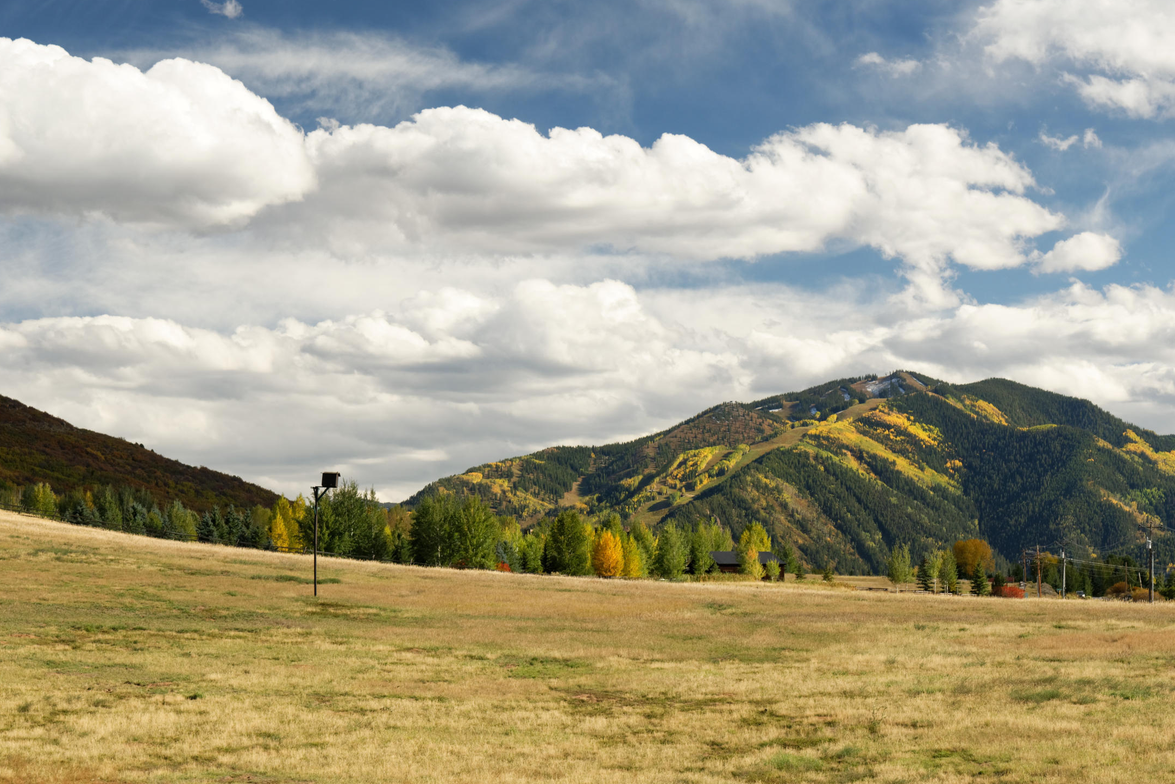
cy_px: 515
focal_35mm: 86
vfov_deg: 15.9
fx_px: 2807
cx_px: 733
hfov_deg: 23.6
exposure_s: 1/125
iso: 200
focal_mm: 62
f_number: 8
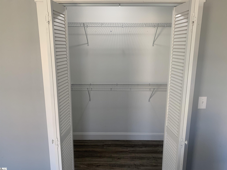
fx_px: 170
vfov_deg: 53.1
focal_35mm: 26
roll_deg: +0.4
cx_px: 114
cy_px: 85
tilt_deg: -14.6
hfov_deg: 67.3
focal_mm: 4.25
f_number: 1.8
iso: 80
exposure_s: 1/60
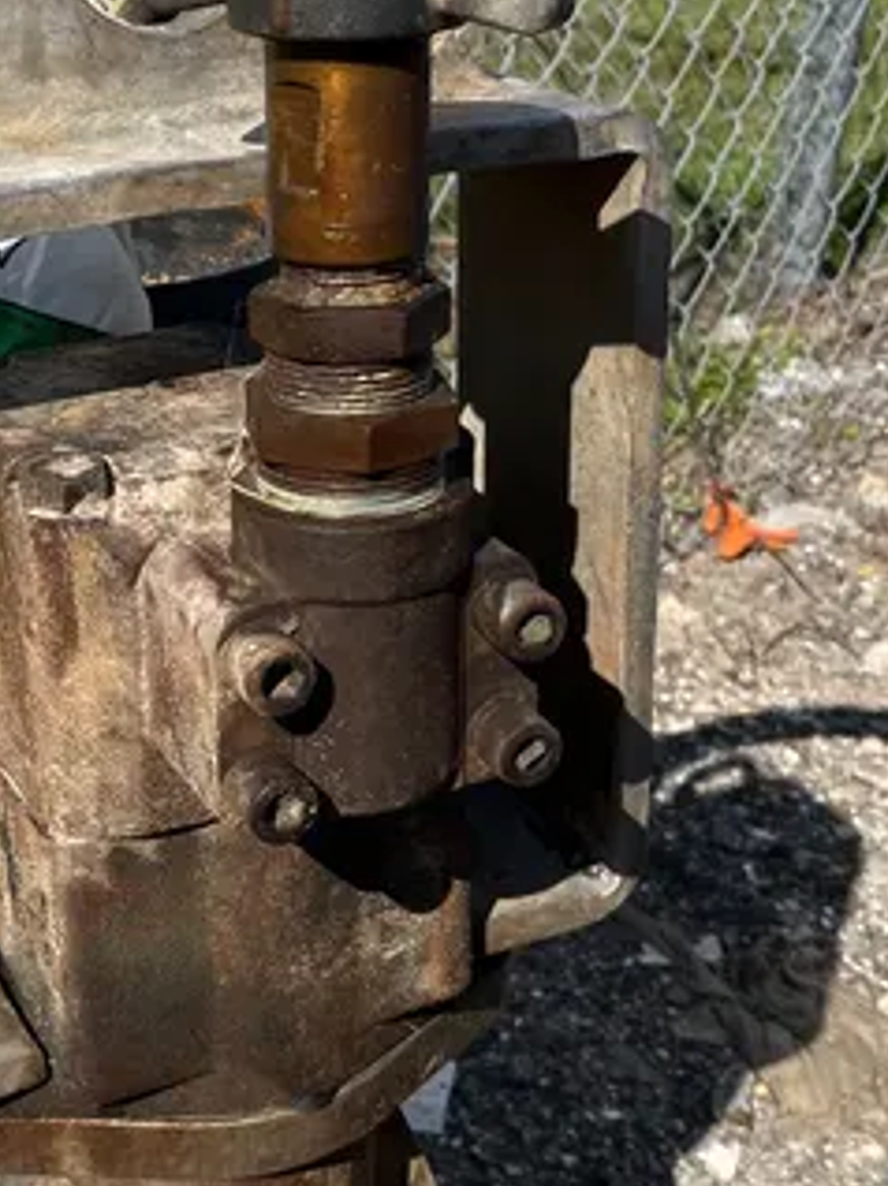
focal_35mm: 60
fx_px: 2055
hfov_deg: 24.1
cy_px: 531
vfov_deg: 32.2
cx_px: 213
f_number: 1.6
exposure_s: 1/3745
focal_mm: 5.1
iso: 50
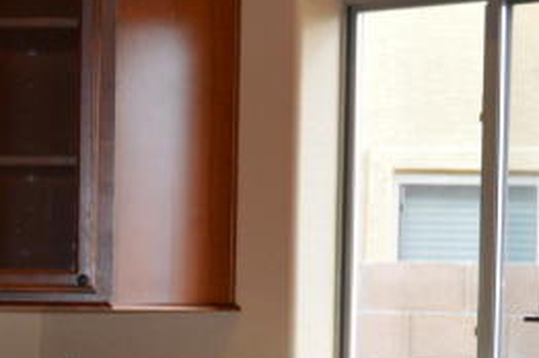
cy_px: 500
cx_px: -46
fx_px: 2766
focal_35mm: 185
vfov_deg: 7.3
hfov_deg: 11.0
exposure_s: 1/60
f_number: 4.5
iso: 400
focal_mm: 28
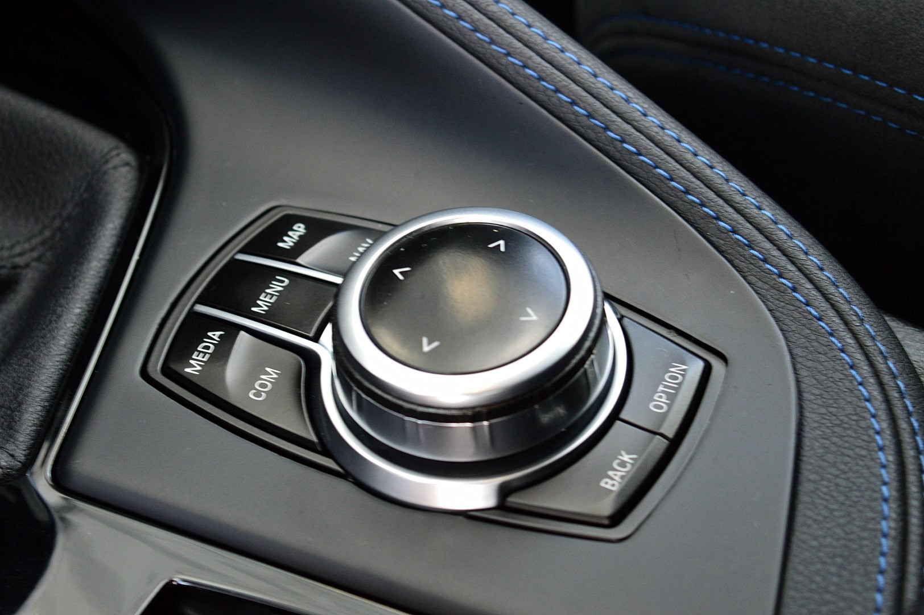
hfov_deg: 24.6
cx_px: 462
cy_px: 308
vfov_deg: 16.5
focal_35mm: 82
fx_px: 2116
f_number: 5.6
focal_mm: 55
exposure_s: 1/50
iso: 800
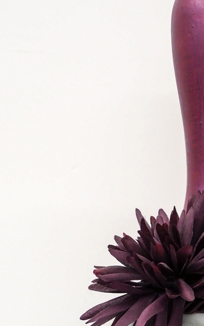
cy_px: 287
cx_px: 231
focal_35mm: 181
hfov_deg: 7.2
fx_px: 1611
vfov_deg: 11.5
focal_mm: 40
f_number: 5
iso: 1000
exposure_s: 1/80
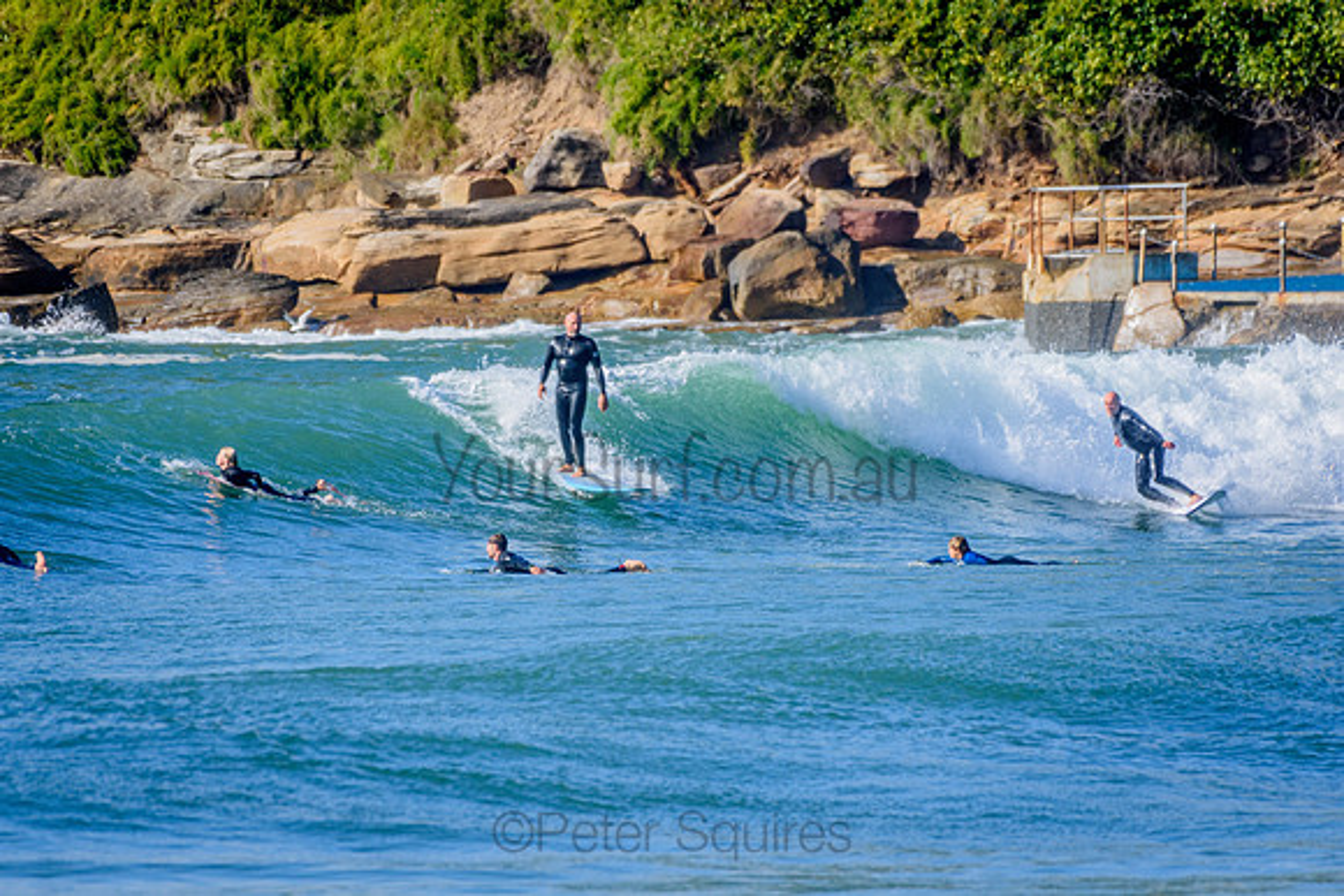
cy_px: 448
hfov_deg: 2.7
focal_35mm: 750
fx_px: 28005
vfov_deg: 1.8
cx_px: 672
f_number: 5.6
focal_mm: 500
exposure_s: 1/2000
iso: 400
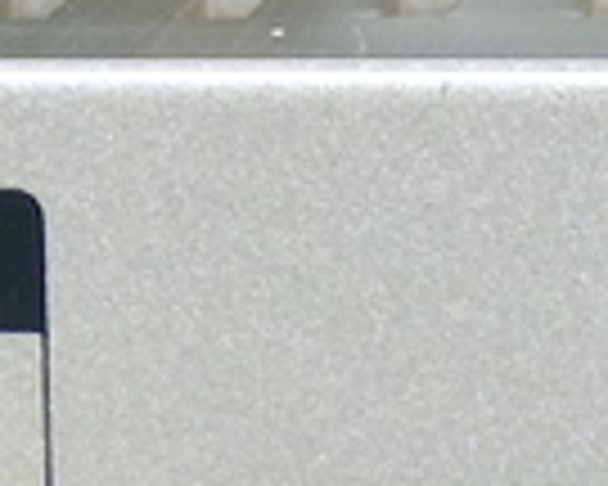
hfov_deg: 4.3
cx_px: 770
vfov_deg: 3.4
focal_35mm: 452
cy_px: 1287
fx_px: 8133
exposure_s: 1/2.5
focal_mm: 11.7
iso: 100
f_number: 4.4
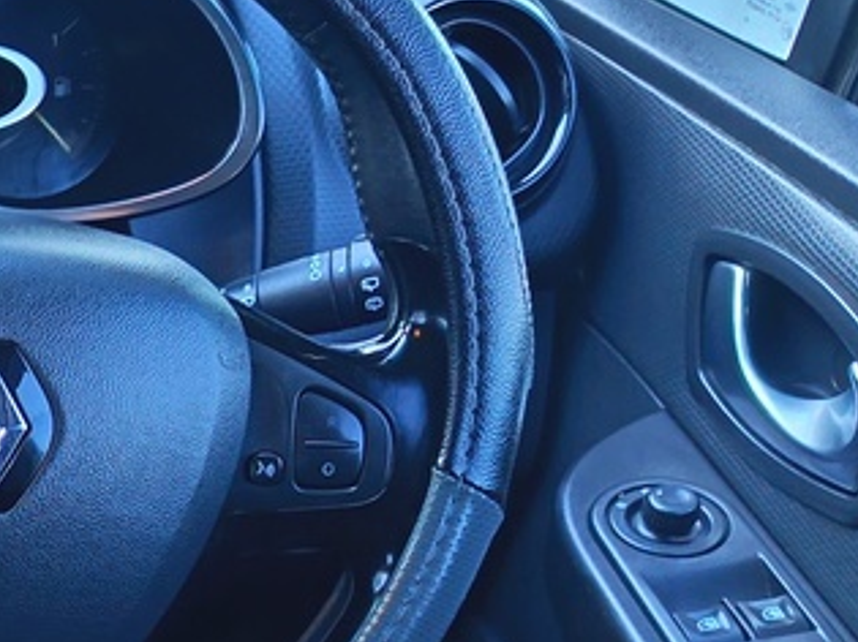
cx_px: -441
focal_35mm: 78
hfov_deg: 21.1
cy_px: 615
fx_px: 1933
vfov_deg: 18.5
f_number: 1.75
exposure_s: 1/33.3
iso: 846
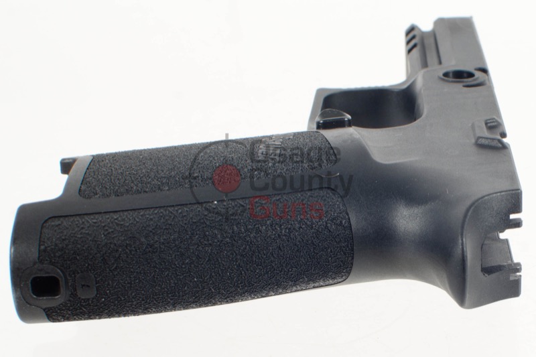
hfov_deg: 37.9
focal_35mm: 52
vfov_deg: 25.7
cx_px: 268
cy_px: 178
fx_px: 781
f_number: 10
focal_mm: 35
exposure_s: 1/200
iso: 200
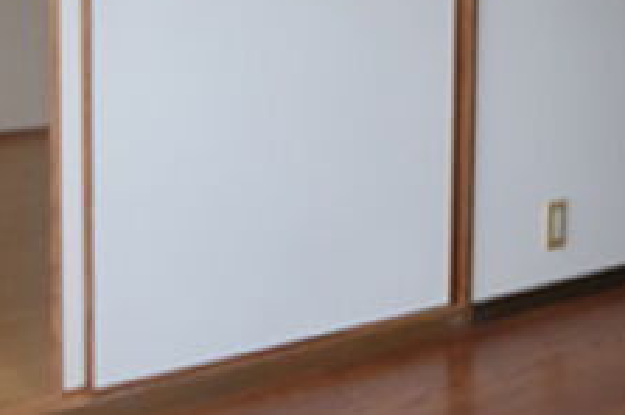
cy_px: -3
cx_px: 331
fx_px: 1196
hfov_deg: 29.3
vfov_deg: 19.1
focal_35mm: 69
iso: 800
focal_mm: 16
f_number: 3.5
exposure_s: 1/125
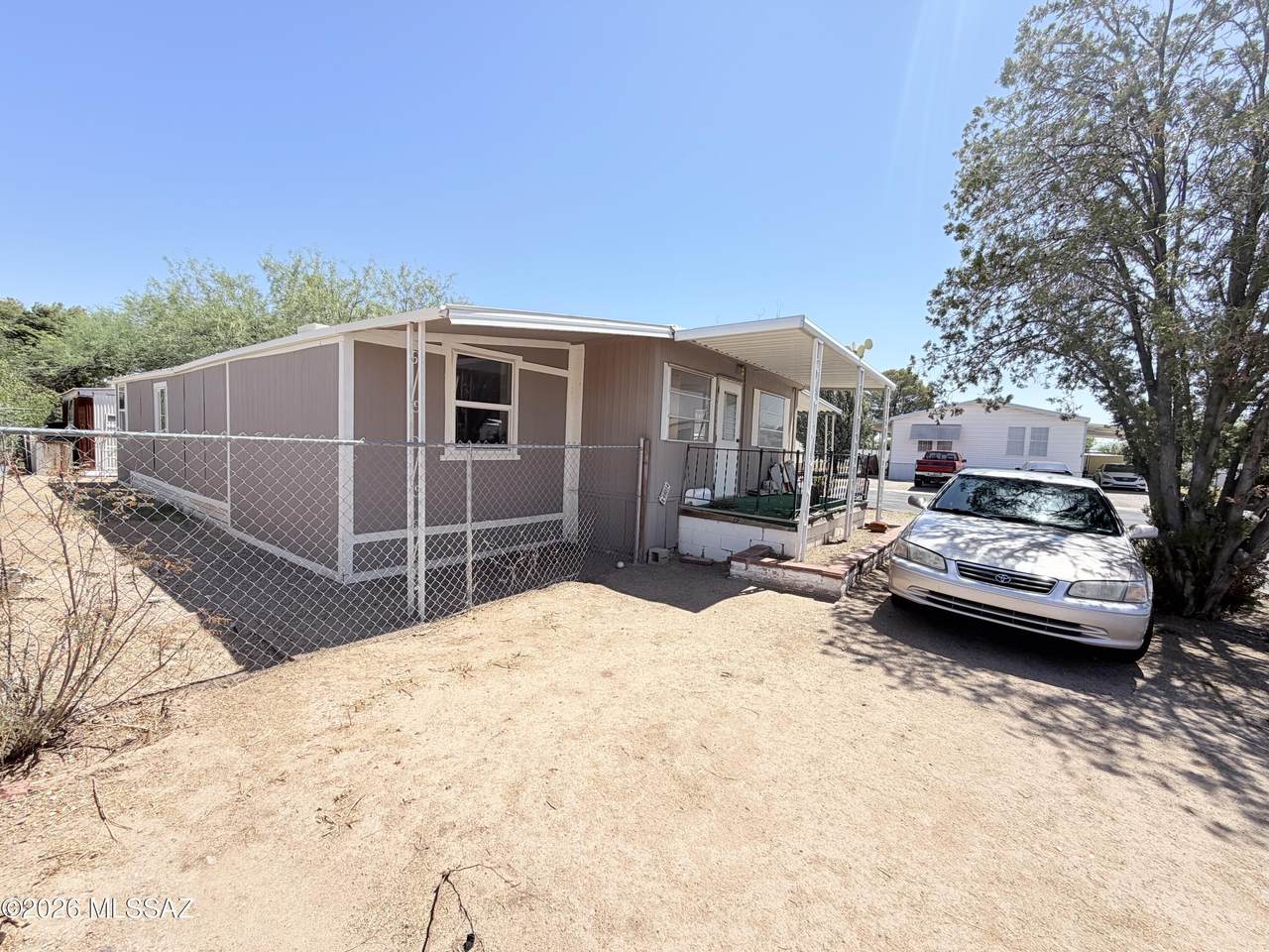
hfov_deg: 102.1
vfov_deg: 85.7
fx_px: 513
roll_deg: -2.4
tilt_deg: -3.1
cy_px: 476
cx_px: 634
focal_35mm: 14
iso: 20
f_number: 2.2
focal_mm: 2.22
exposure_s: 1/789
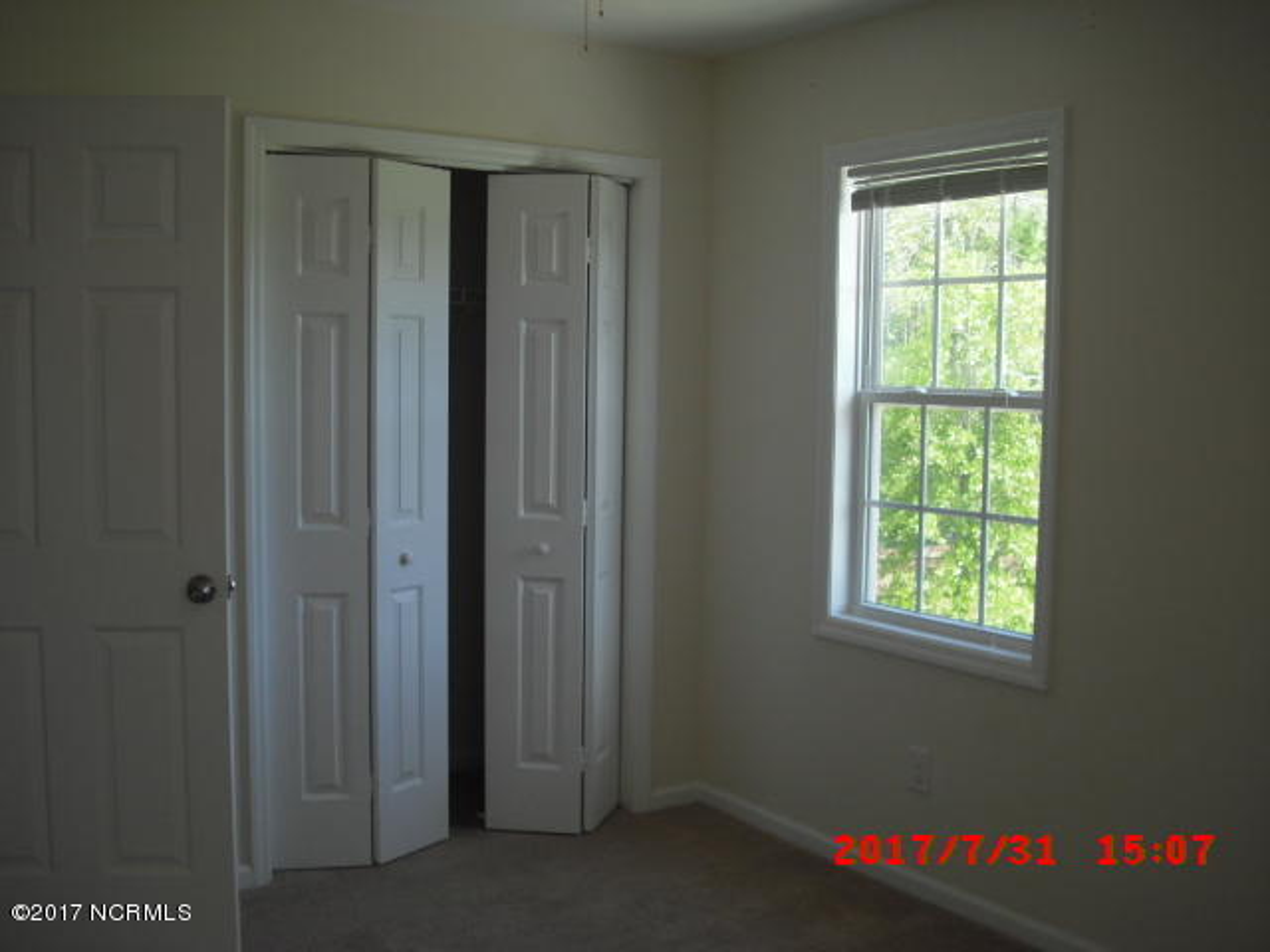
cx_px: 635
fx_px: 1394
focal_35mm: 38
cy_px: 476
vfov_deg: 37.7
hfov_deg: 49.0
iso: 100
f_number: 2.8
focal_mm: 6.2
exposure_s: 1/125
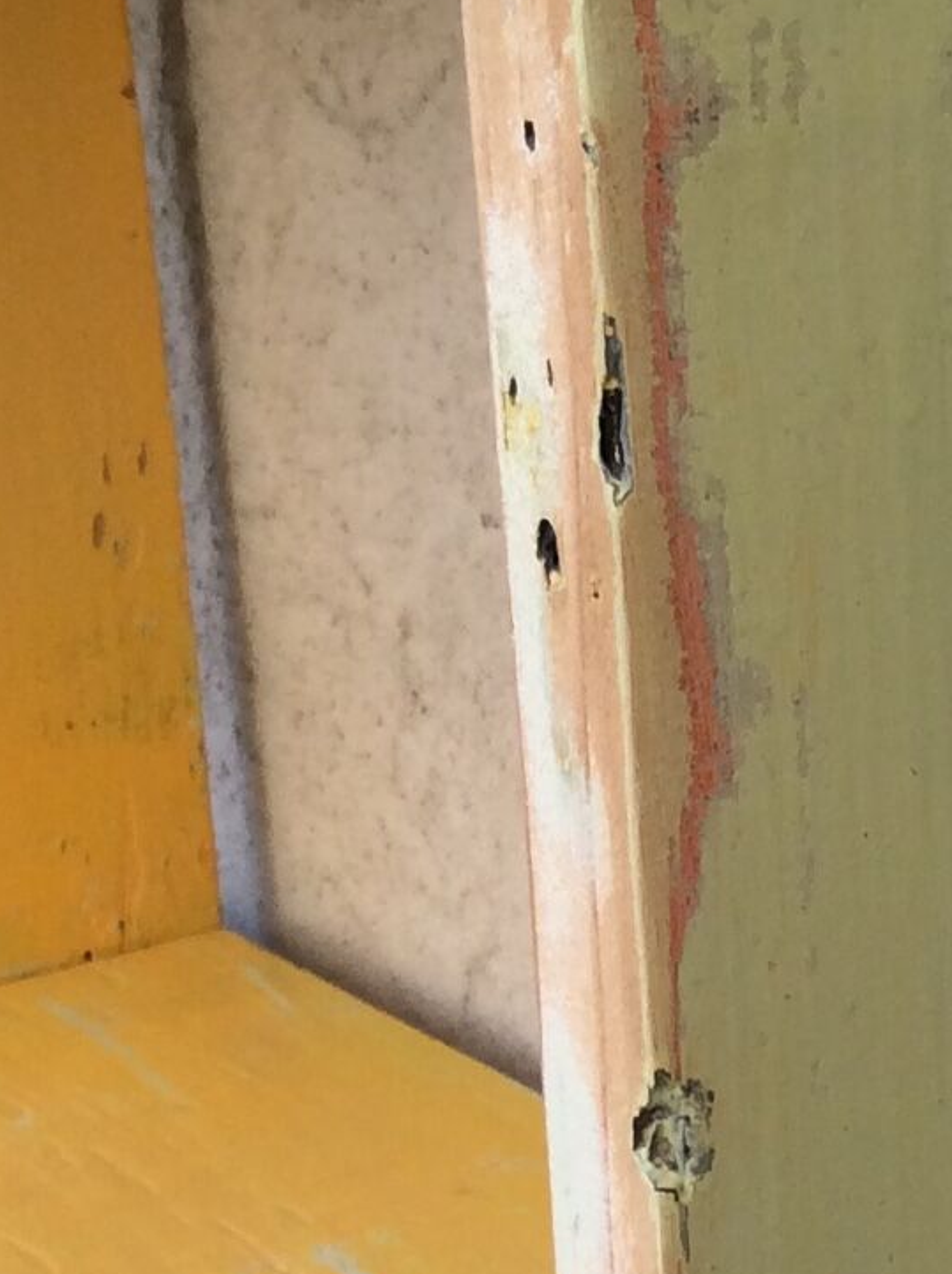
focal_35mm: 115
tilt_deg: -21.0
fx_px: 4226
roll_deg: -0.8
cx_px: 1334
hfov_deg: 12.4
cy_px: 961
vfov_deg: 17.0
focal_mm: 3.3
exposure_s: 1/231
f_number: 2.4
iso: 32
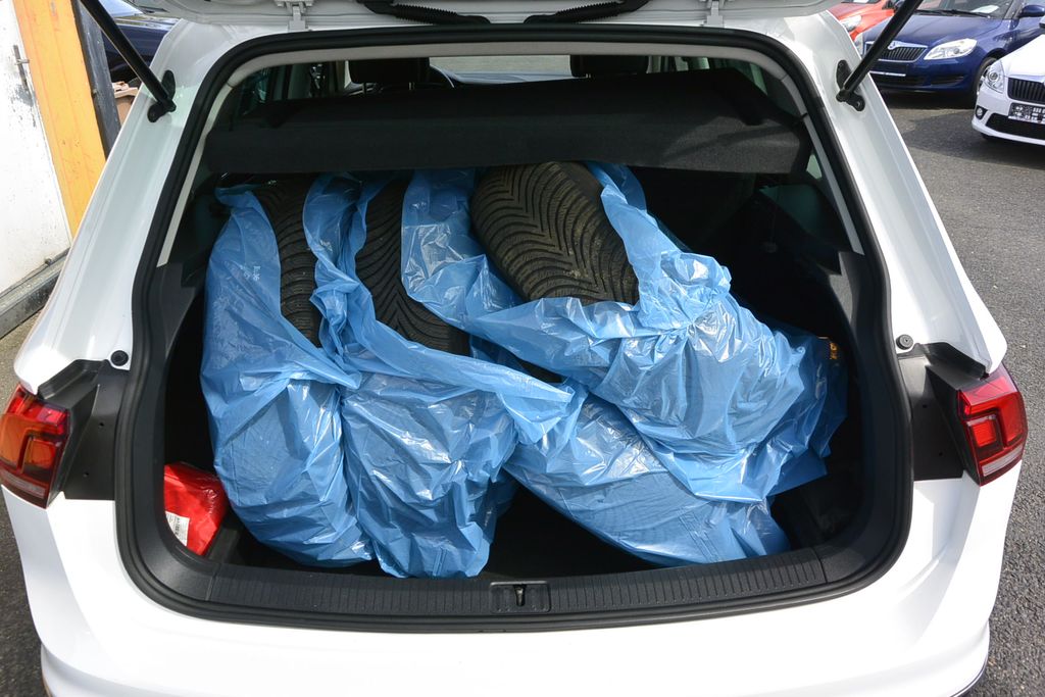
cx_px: 522
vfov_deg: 47.9
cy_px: 348
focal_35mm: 27
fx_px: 784
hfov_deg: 67.4
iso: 160
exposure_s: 1/640
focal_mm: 10
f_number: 4.5
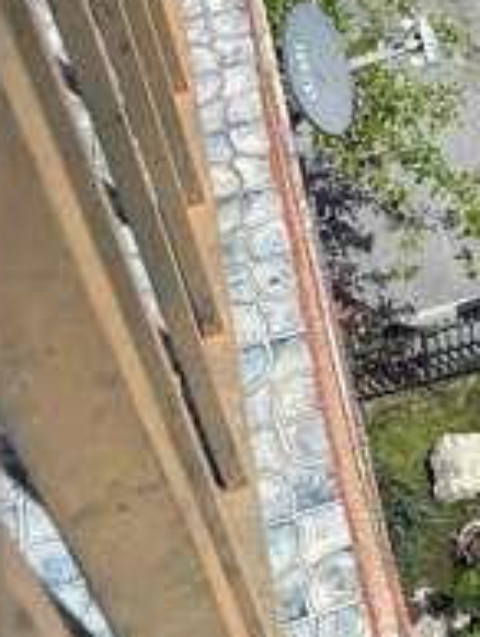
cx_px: 585
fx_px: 1457
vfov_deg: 22.7
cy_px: -128
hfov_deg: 17.7
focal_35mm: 79
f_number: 1.78
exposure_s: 1/6410
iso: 80
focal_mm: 6.76
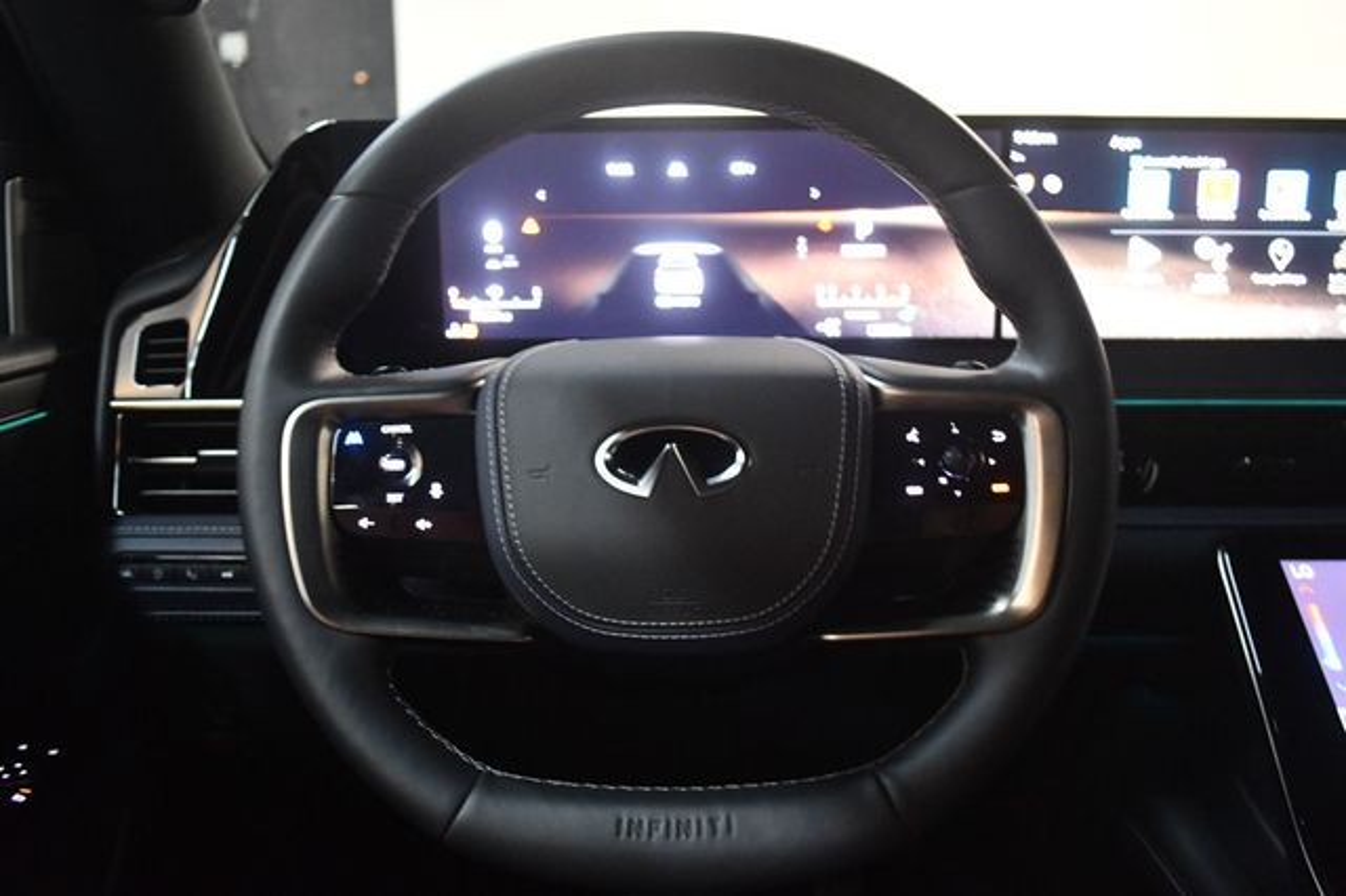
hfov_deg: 57.2
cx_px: 673
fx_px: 1233
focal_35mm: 33
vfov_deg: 39.9
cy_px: 448
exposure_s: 1/60
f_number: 3.8
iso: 5000
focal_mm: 22
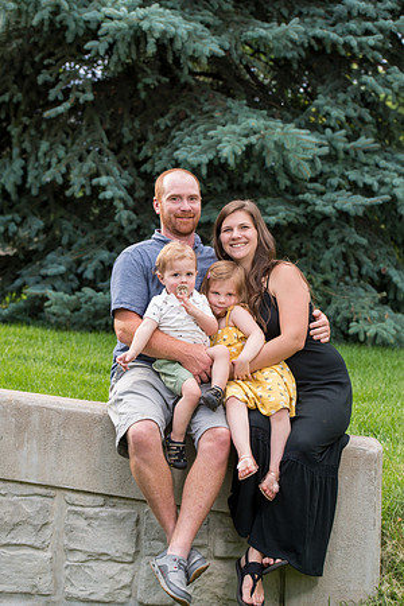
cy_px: 303
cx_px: 202
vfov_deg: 28.8
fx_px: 1178
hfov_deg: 19.5
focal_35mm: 70
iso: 250
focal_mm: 70
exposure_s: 1/160
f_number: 5
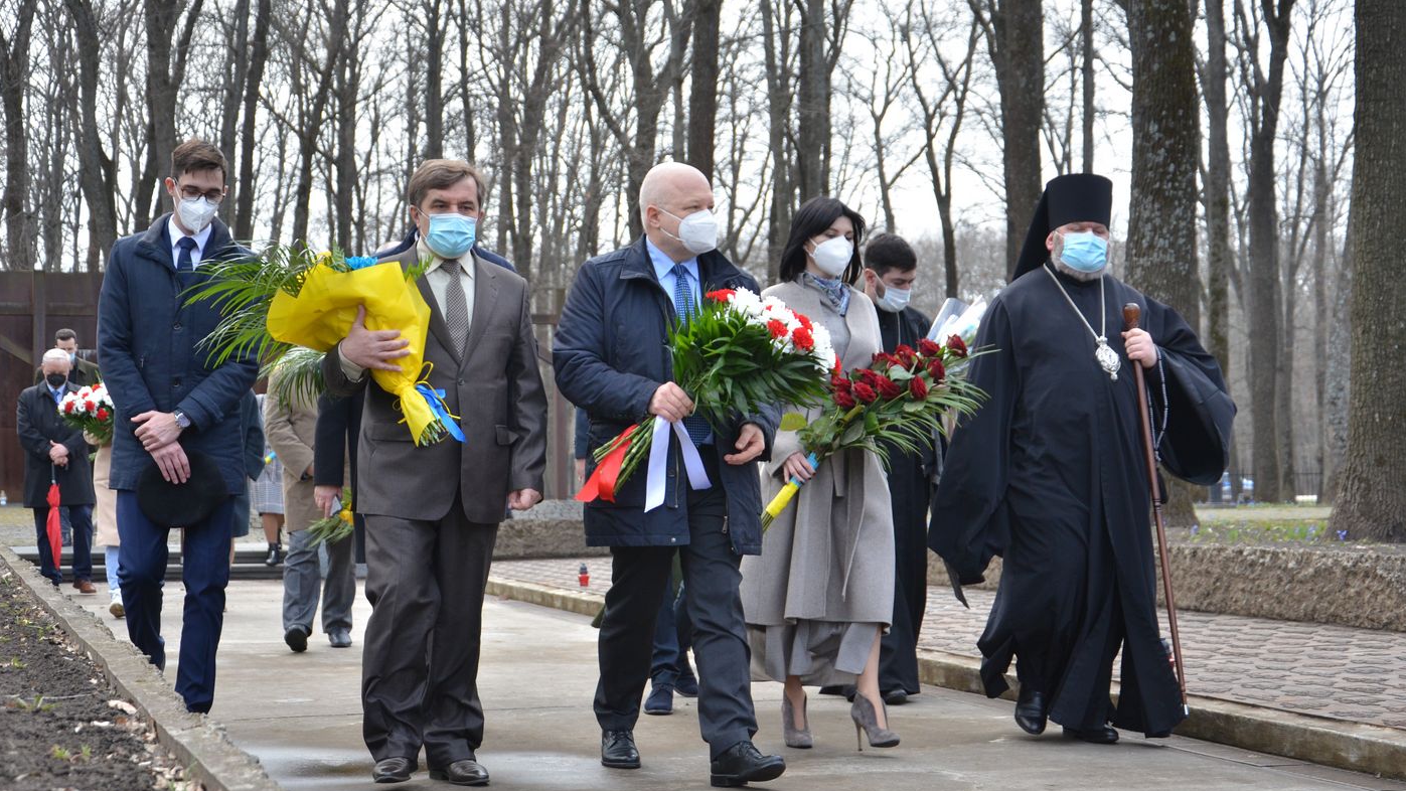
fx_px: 2461
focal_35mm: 66
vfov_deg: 18.3
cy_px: 401
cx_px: 702
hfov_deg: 31.9
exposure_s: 1/400
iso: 400
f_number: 5
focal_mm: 42
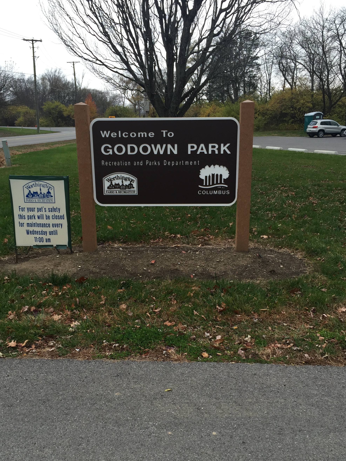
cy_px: 275
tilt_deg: -14.9
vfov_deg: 51.0
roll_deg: +0.2
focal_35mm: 36
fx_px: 480
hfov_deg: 39.7
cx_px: 170
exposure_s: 1/158
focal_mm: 4.15
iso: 32
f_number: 2.2
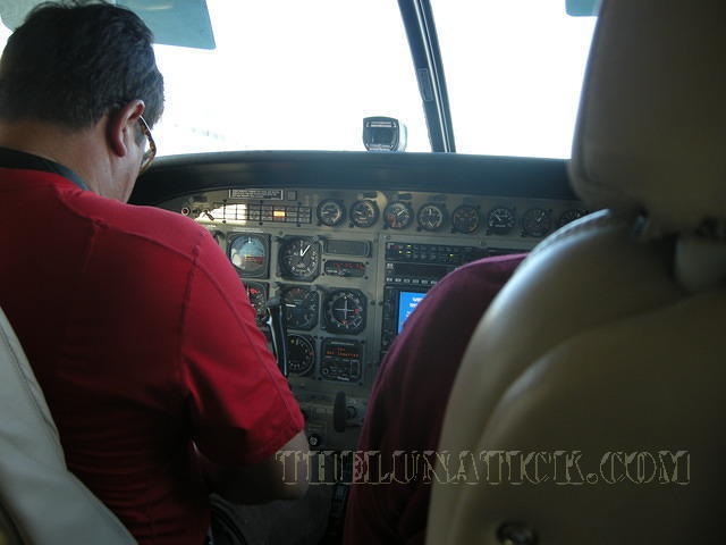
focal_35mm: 35
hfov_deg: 52.6
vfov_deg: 40.7
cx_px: 363
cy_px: 272
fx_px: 734
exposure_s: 1/64.3
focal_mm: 7.5
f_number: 2.7
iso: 107
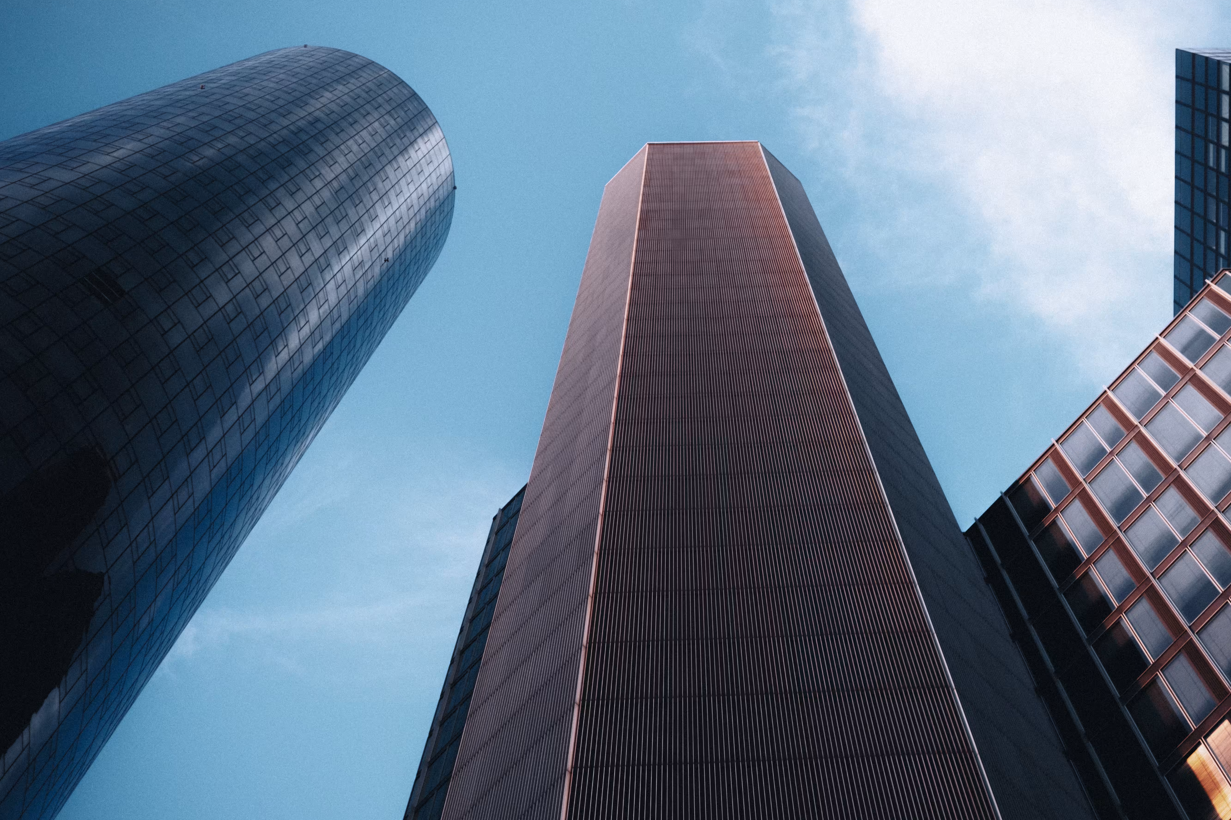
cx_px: 691
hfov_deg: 41.0
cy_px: 385
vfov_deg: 28.1
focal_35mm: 48
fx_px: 1641
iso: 320
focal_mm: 27
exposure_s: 1/320
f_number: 3.2
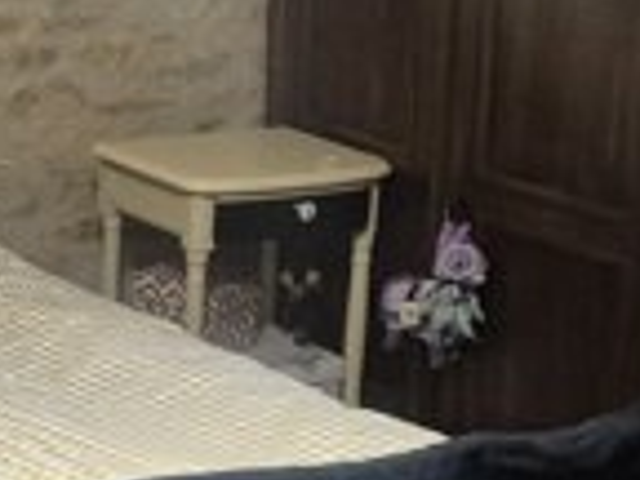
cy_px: 213
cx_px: -98
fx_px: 2367
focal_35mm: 128
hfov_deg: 14.9
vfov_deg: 11.6
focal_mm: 5.4
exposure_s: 1/100
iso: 800
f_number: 1.8
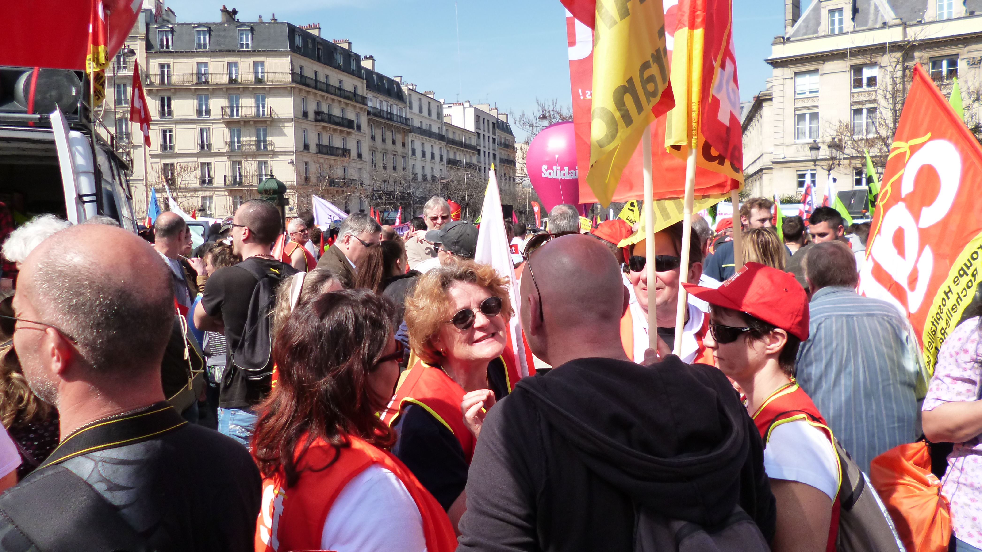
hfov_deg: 69.9
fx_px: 703
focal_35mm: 27
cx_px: 488
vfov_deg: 42.9
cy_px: 260
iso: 160
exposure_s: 1/1000
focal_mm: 4.3
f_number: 2.5
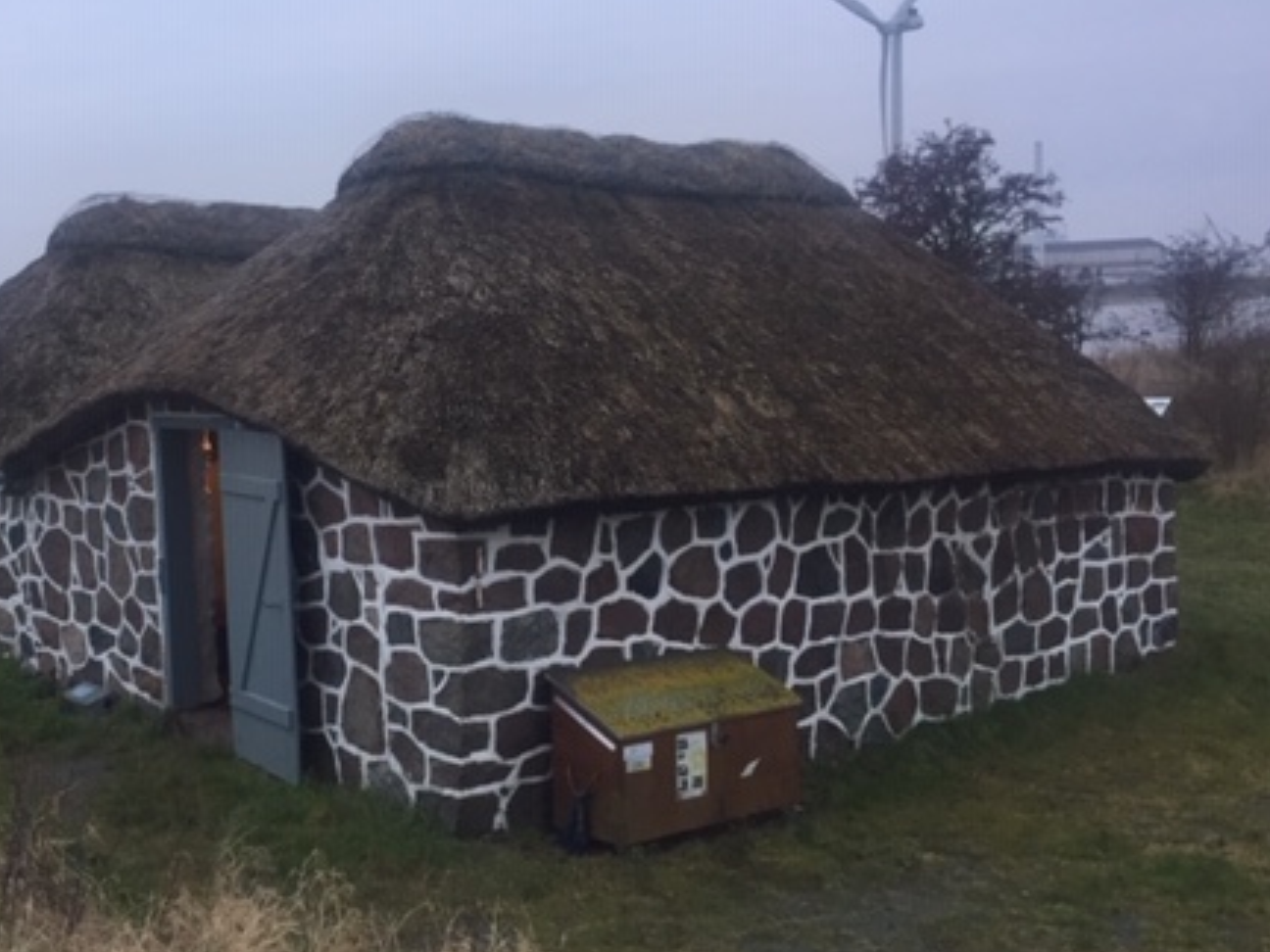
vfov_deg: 33.6
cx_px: 426
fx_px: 1578
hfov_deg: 43.3
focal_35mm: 43
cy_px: 491
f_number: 2.2
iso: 32
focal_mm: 4.15
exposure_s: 1/33
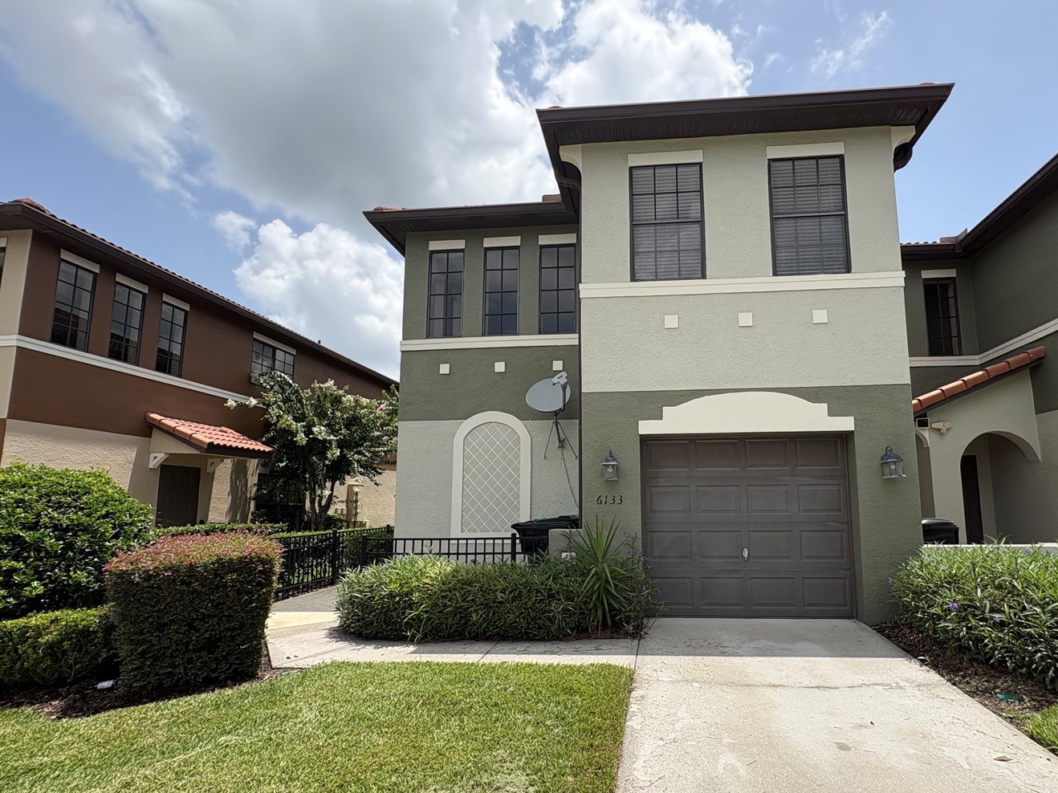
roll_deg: -0.8
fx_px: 519
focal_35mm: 17
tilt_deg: +7.5
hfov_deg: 90.3
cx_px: 613
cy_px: 445
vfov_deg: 74.4
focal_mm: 2.22
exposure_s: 1/1506
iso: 50
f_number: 2.2
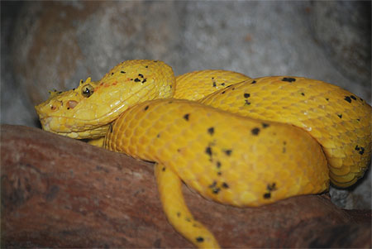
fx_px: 3025
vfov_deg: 4.7
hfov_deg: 7.0
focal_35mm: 292
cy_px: 124
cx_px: 186
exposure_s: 1/60
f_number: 5
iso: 200
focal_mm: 195
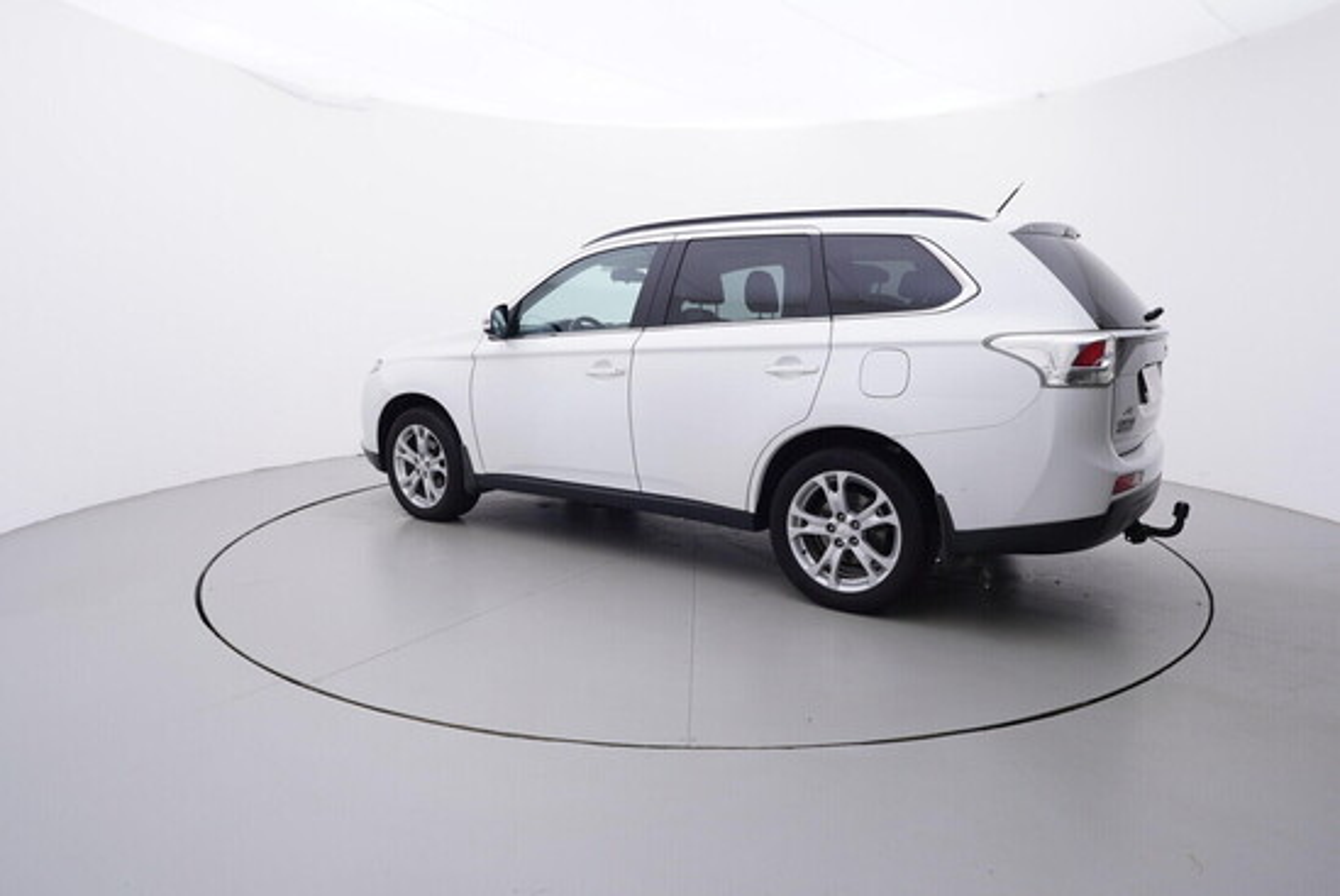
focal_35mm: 22
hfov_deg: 77.3
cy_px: 448
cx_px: 670
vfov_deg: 56.2
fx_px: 838
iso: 200
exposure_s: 1/80
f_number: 5
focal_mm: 15
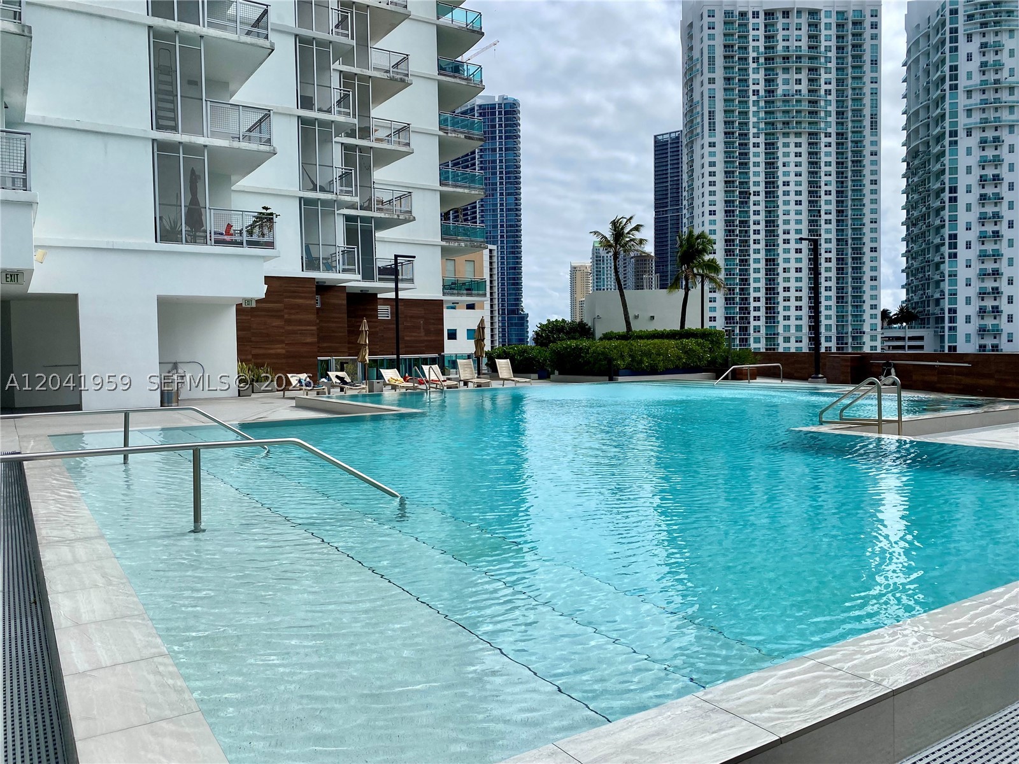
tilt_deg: -2.8
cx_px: 510
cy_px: 382
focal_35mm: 26
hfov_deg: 67.3
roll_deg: +0.5
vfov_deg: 53.1
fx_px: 765
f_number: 1.8
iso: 32
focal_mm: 4.25
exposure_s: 1/5495
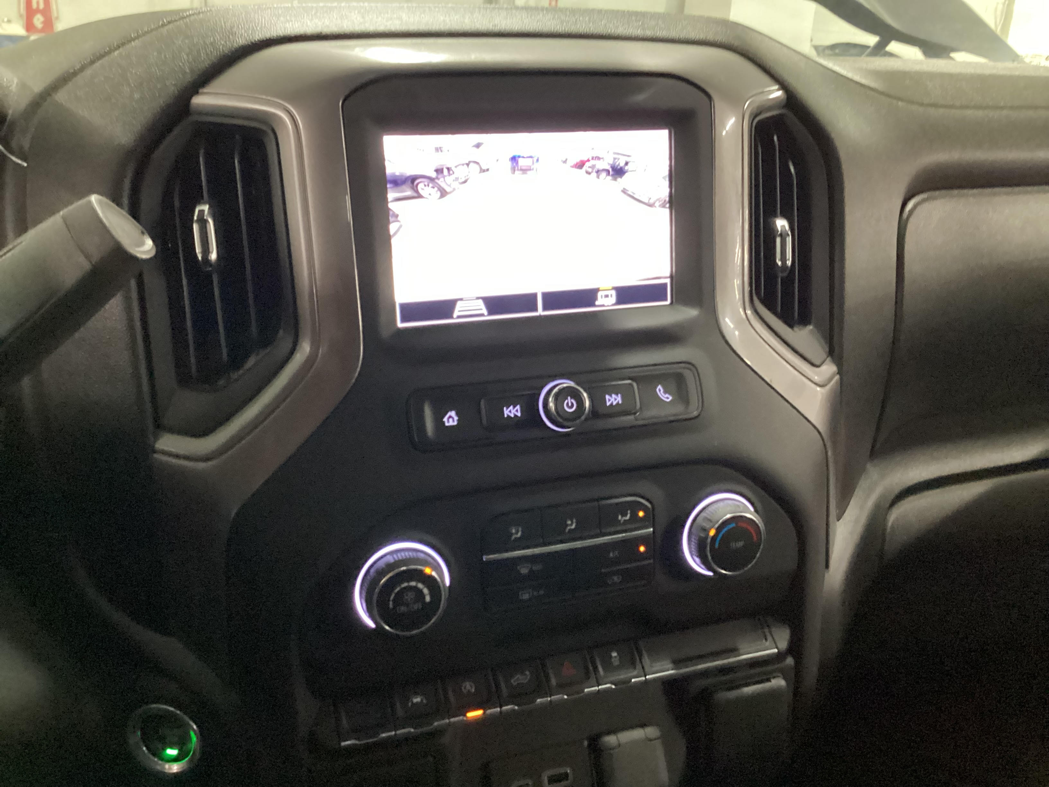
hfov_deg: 58.4
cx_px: 524
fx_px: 939
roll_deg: -3.8
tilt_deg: -21.8
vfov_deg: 45.4
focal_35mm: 31
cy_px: 394
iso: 800
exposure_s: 1/25
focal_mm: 3.3
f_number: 2.4
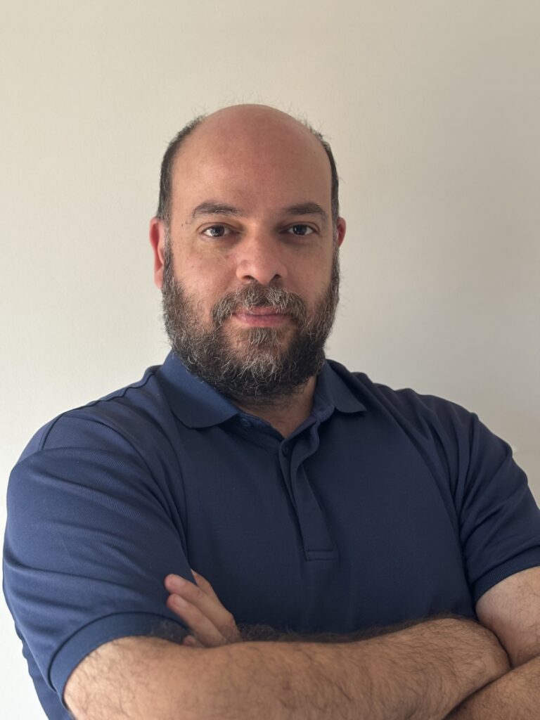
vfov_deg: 36.8
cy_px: 360
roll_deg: -1.2
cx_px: 270
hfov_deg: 28.0
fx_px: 1082
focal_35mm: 52
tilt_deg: +1.0
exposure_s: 1/43
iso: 160
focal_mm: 5.96
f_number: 1.6
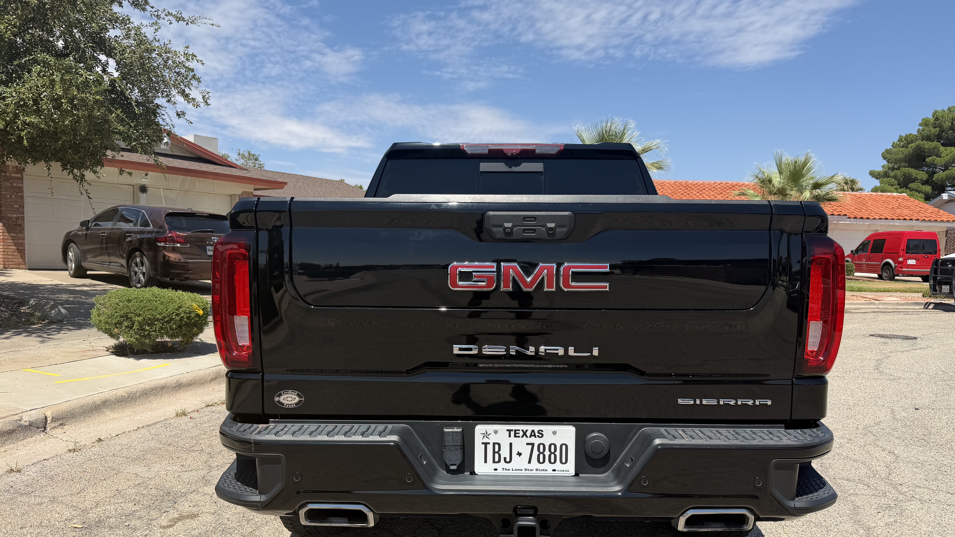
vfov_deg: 42.7
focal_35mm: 27
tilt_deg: -4.4
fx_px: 684
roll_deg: -2.9
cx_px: 481
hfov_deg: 69.9
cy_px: 317
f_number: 1.78
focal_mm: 6.76
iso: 80
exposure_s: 1/4167
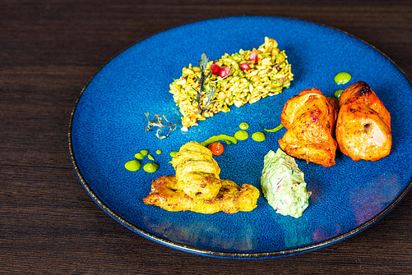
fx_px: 676
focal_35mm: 59
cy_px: 149
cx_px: 236
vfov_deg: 23.0
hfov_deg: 33.8
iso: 100
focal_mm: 51
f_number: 8
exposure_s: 1/5
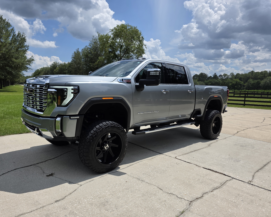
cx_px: 128
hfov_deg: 70.2
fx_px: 192
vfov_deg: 58.8
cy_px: 108
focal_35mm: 24
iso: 64
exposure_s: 1/7944
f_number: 1.7
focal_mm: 6.3
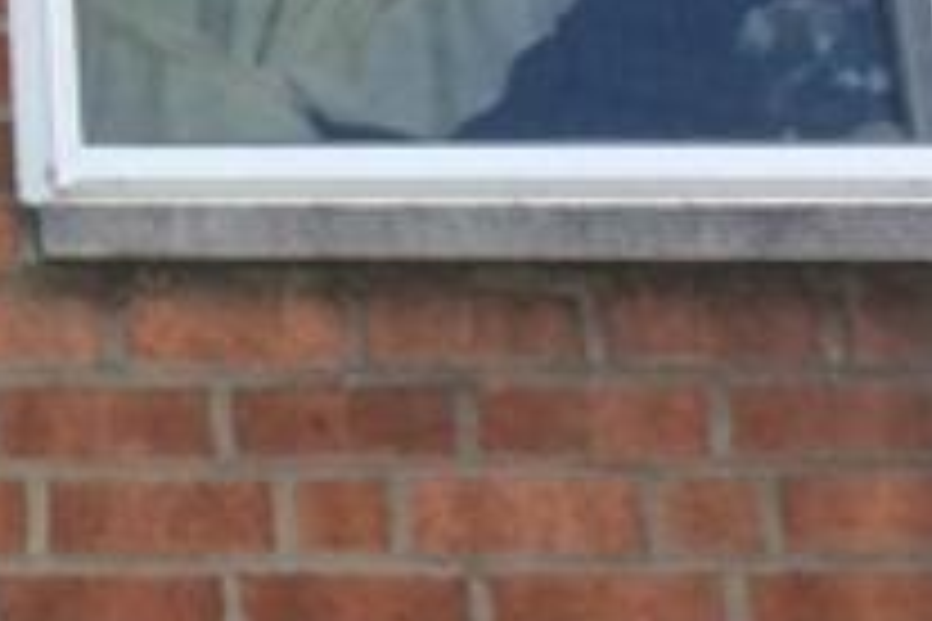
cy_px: -472
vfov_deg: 6.4
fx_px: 5436
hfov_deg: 9.5
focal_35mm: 210
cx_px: -567
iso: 32
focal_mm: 4.15
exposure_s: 1/451
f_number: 2.2
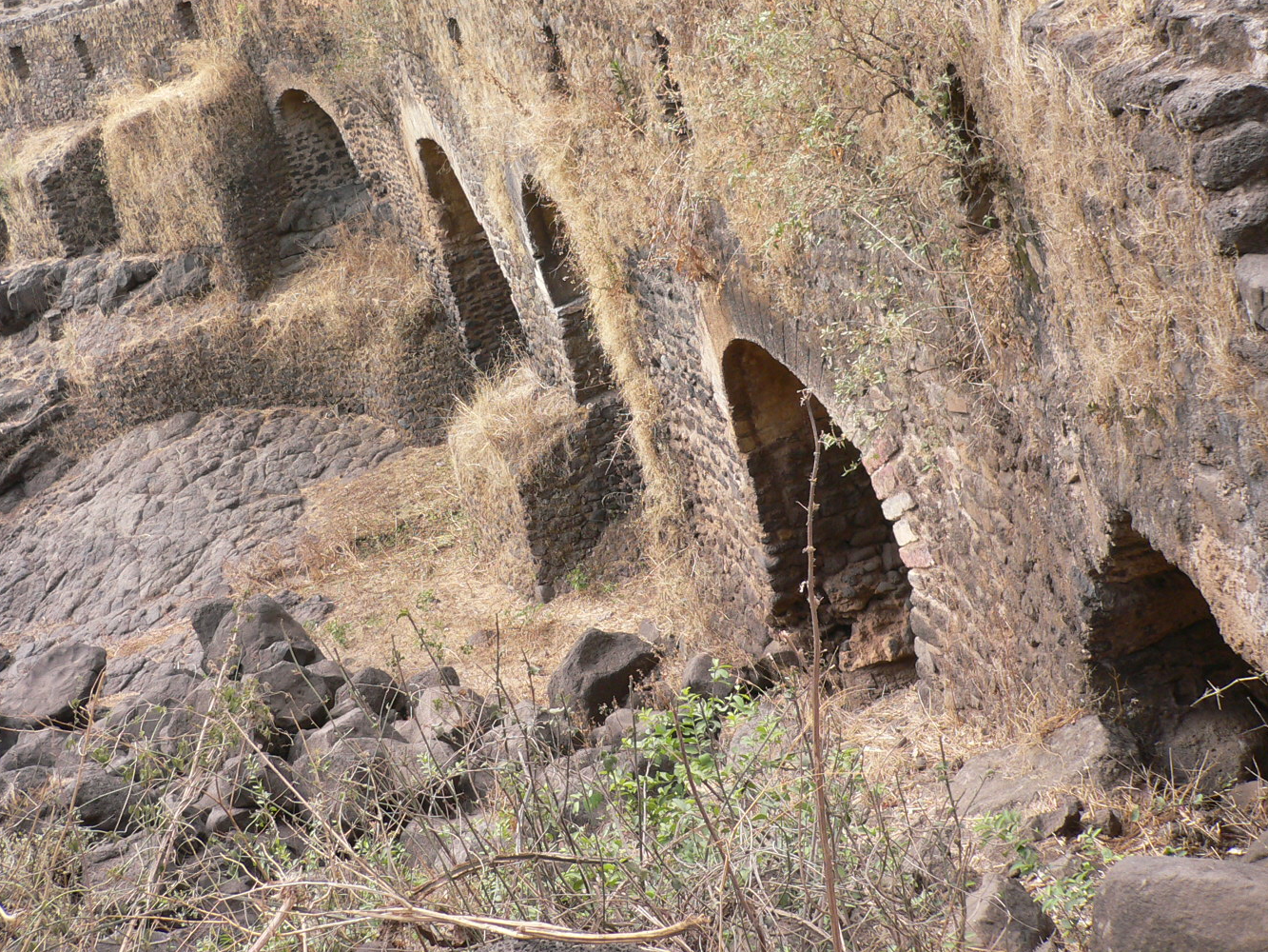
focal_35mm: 42
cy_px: 400
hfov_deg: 44.6
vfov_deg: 34.3
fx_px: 1539
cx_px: 519
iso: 80
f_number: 2.8
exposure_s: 1/125
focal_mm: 5.8
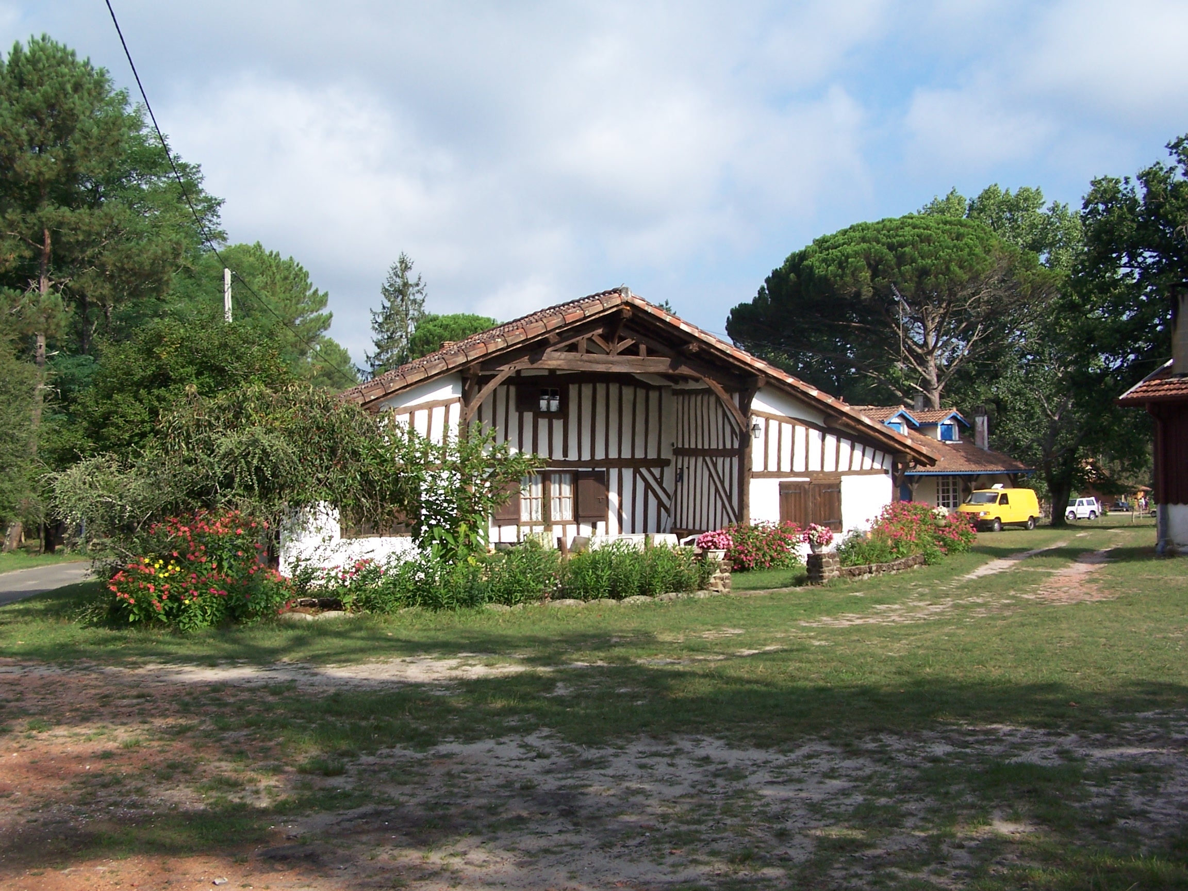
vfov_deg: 37.7
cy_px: 446
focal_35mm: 38
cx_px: 594
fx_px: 1304
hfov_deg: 49.0
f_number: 4
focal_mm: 6.3
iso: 80
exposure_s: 1/640
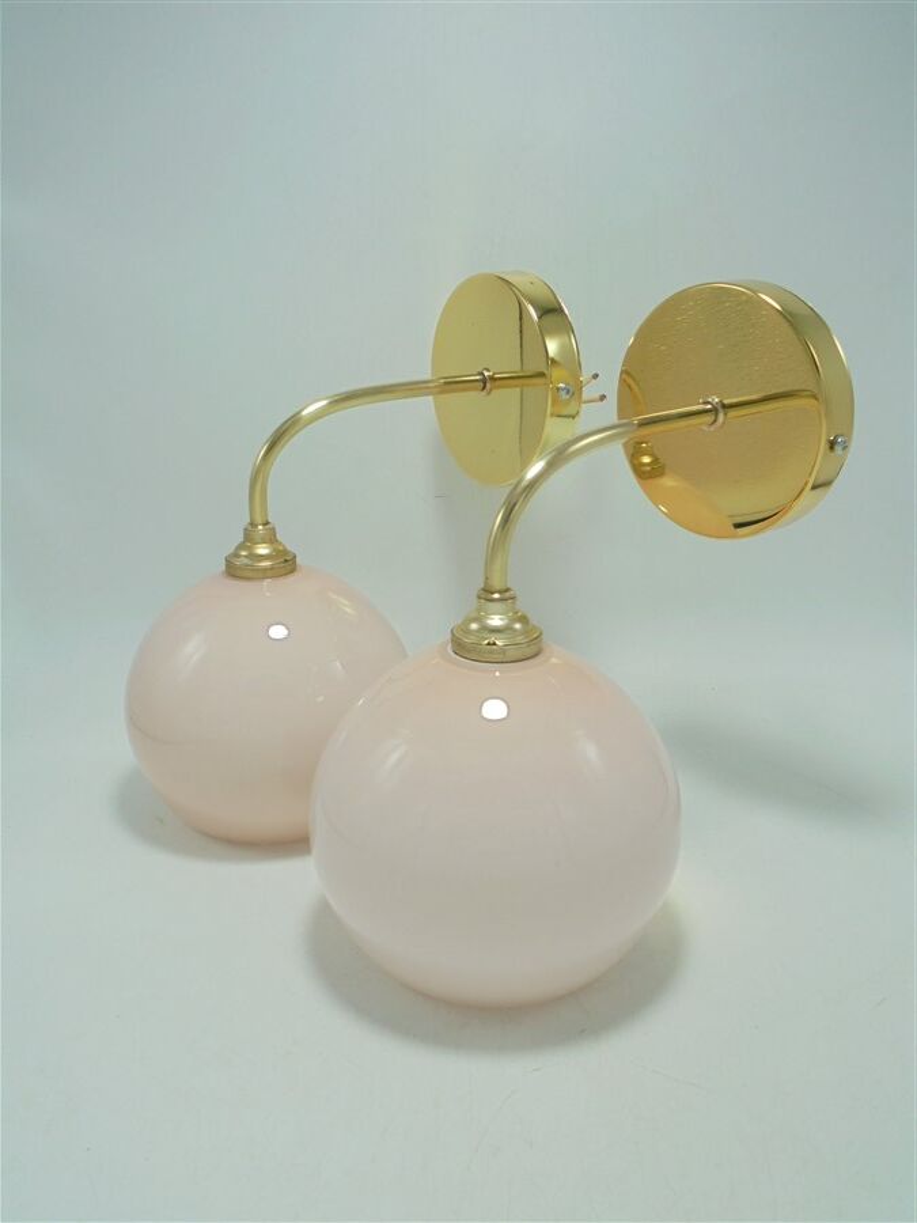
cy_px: 612
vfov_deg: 61.7
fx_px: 1024
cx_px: 458
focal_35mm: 29
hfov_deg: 48.2
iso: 100
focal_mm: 5.3
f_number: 3.7
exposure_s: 1/100
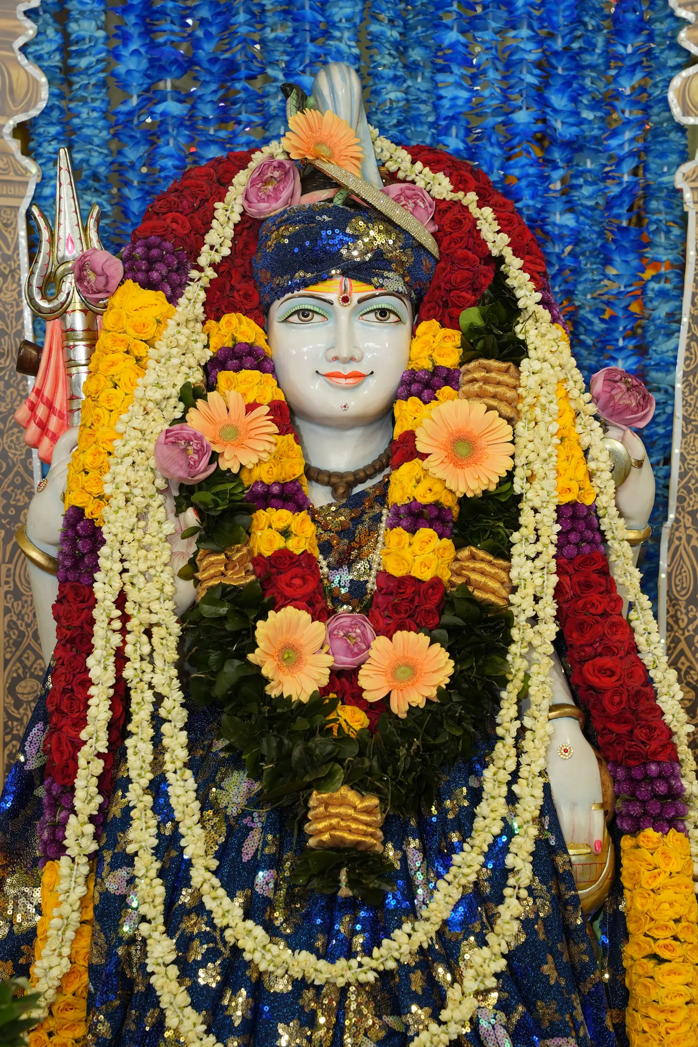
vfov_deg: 28.8
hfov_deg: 19.5
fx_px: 2036
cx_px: 349
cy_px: 524
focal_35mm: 70
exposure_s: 1/250
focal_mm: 70
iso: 400
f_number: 5.6
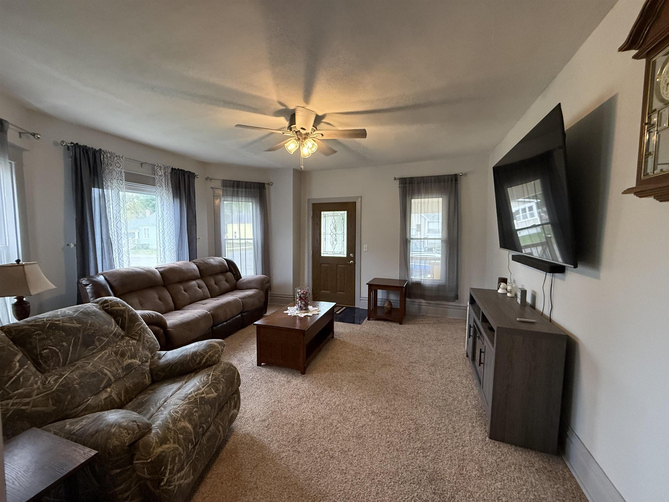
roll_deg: +0.2
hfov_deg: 102.1
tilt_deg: -4.0
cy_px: 251
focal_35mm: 14
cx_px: 334
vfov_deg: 85.7
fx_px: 271
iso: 640
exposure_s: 1/120
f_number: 2.2
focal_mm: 2.22
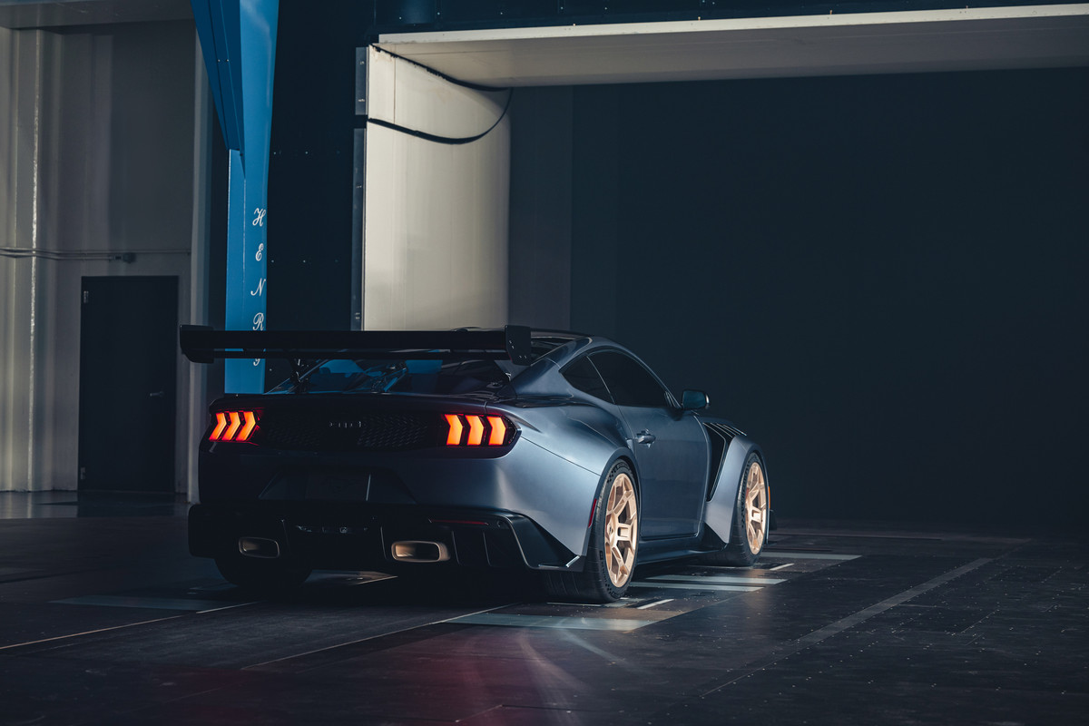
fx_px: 2117
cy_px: 363
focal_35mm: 70
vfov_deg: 19.5
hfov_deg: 28.8
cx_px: 544
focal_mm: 70
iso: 100
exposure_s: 1/40
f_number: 4
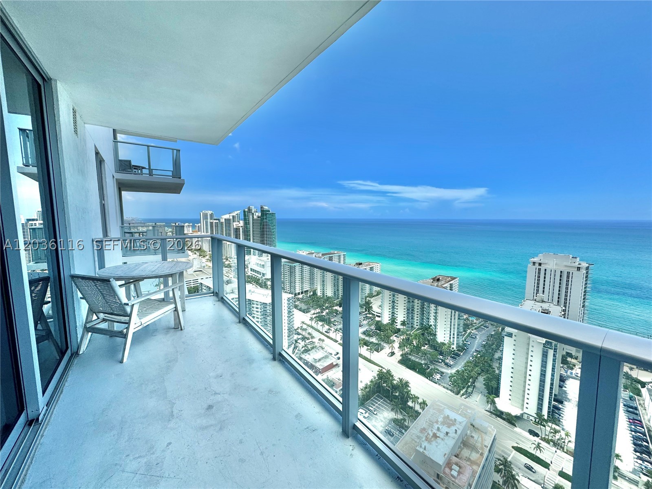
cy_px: 244
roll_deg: -0.4
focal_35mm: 14
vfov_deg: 85.7
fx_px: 264
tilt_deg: -6.4
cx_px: 326
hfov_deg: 102.1
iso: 50
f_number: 2.2
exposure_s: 1/2273
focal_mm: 2.22
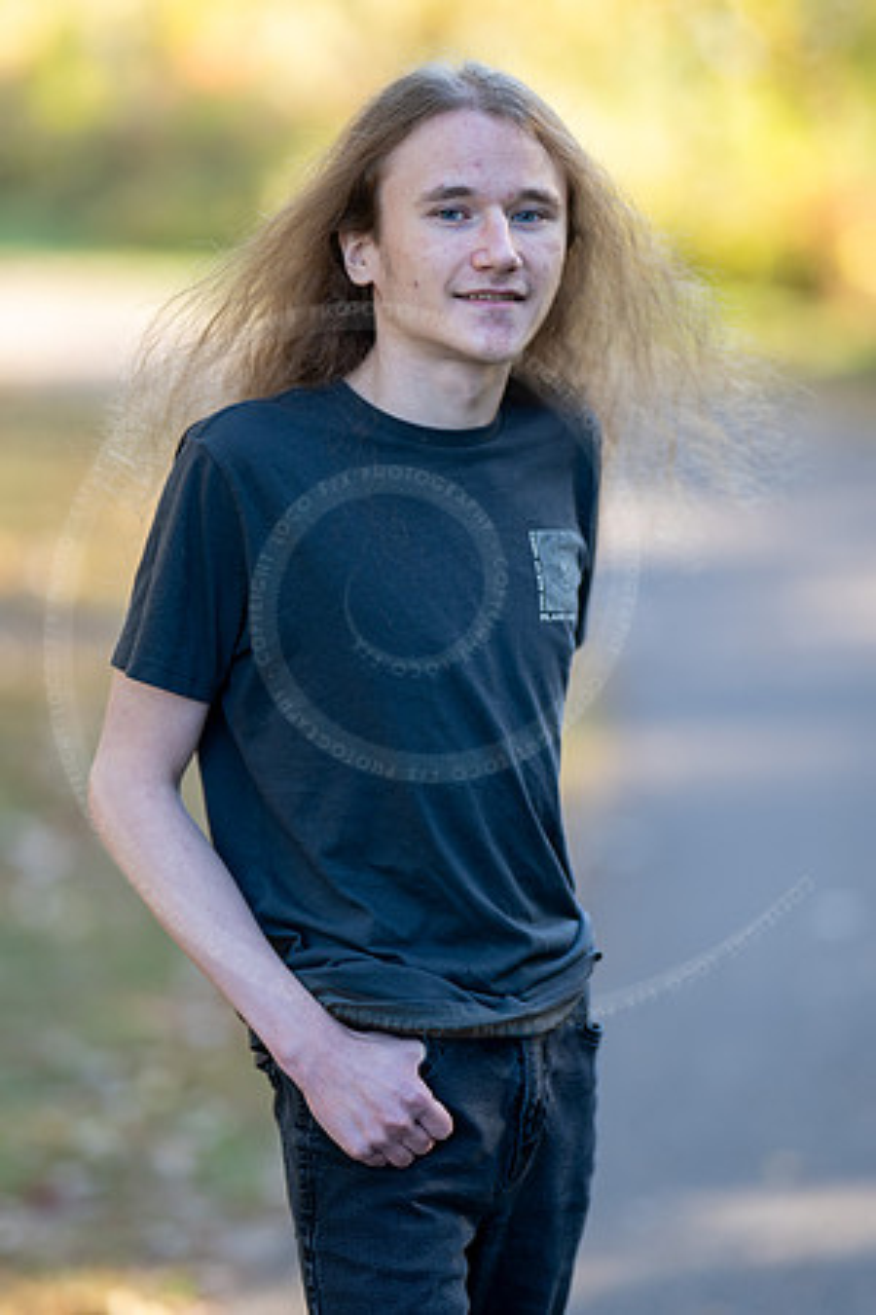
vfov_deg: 16.1
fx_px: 4635
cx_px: 438
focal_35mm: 127
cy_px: 658
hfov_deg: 10.8
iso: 200
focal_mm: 85
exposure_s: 1/640
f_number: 1.2
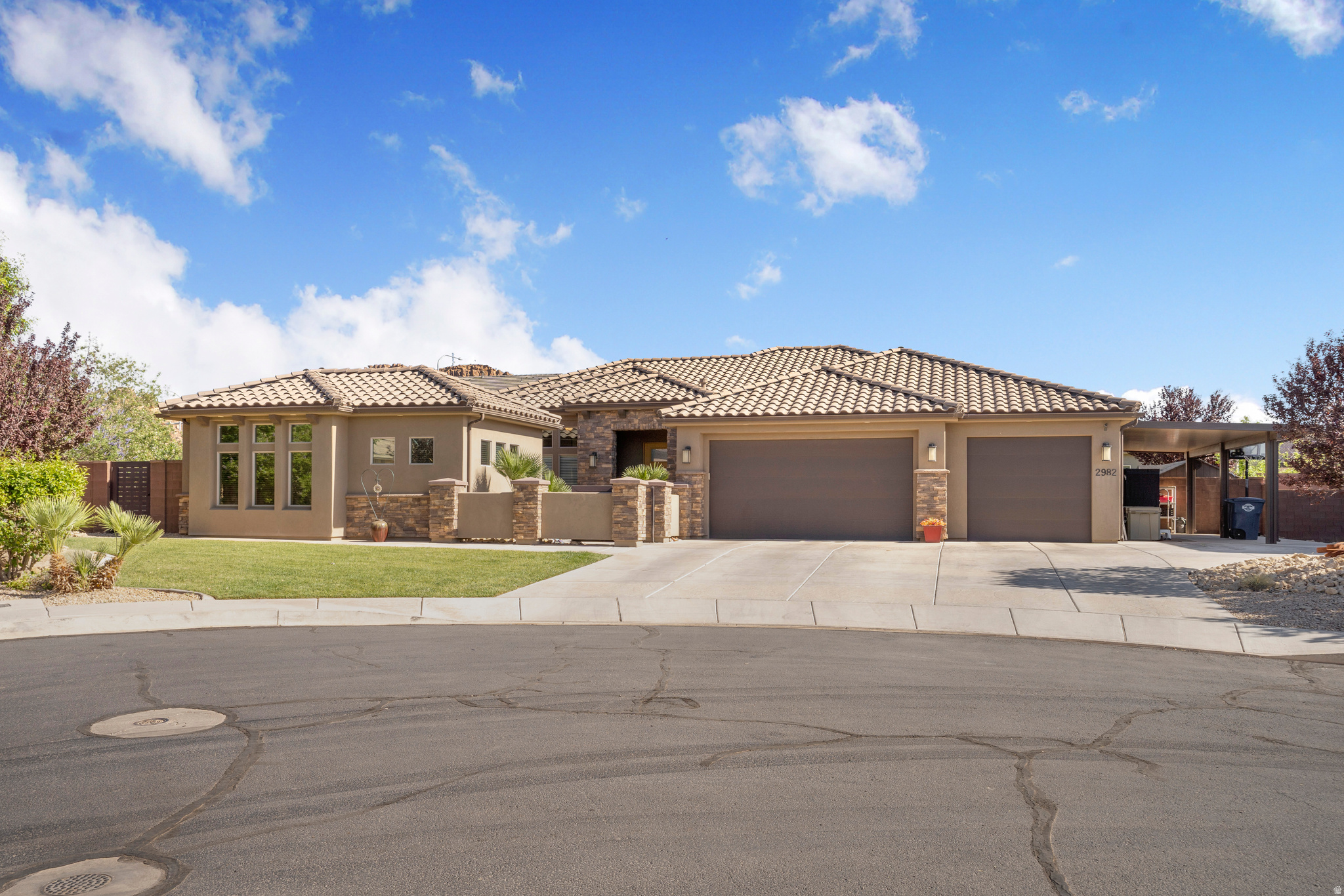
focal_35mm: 28
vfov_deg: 46.4
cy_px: 448
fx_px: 1045
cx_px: 672
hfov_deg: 65.5
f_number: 9
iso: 250
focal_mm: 28
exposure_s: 1/500
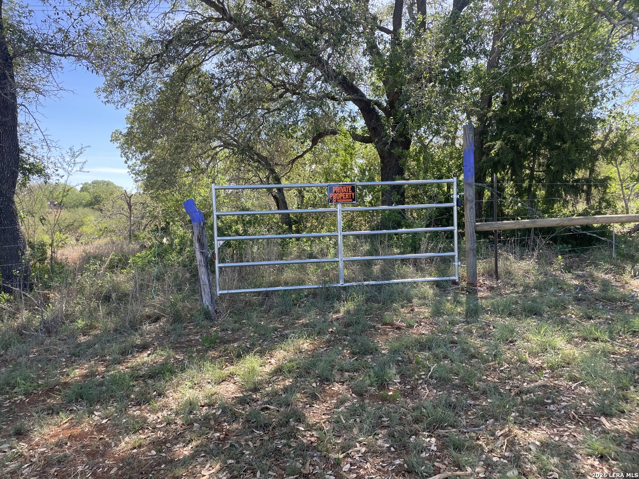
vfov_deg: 53.1
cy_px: 240
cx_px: 320
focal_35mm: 26
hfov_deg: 67.3
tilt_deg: -1.9
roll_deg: -0.9
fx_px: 480
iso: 32
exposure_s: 1/569
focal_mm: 4.2
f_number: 1.6
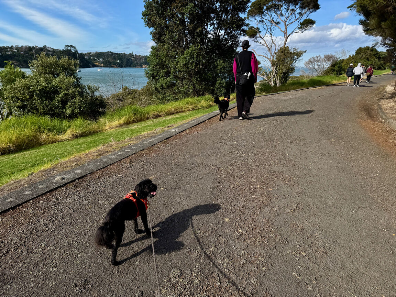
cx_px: 198
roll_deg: -3.5
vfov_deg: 56.8
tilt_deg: -14.3
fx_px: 275
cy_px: 148
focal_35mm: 24
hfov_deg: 71.6
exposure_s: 1/3597
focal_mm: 6.76
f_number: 1.78
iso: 80
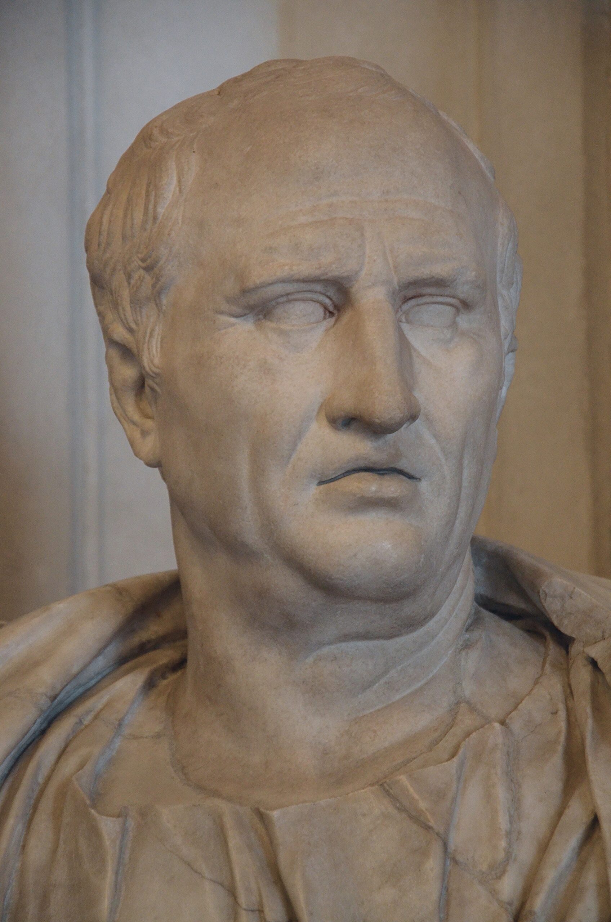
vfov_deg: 13.1
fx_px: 4027
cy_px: 461
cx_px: 306
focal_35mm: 158
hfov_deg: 8.7
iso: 2200
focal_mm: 105
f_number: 5.6
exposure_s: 1/30
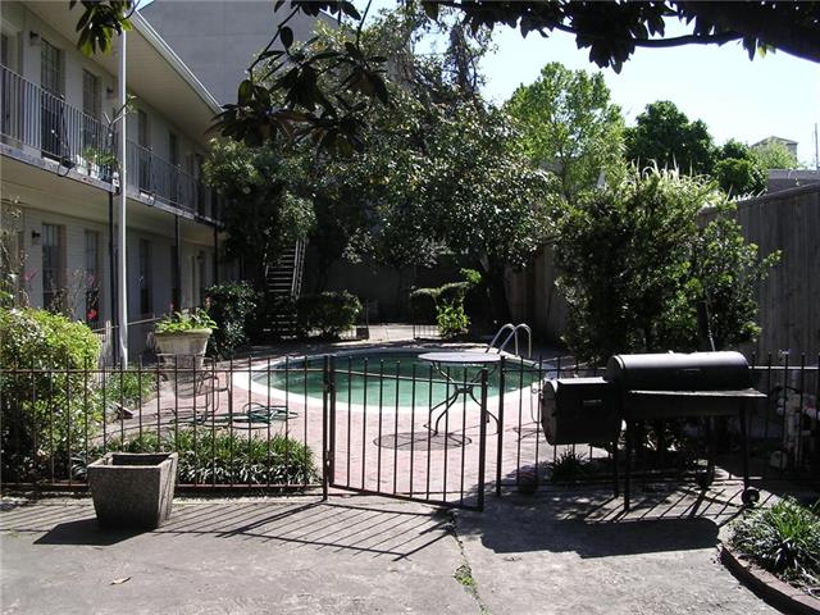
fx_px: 900
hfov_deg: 49.0
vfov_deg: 37.7
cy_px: 308
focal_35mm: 38
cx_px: 410
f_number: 2.8
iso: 100
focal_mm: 5.8
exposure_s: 1/533
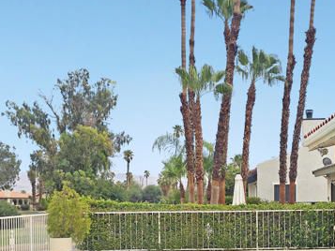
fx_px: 639
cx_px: 225
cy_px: 230
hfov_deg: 29.2
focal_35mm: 66
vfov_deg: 21.7
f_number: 1.7
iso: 12
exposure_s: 1/934
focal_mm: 6.3
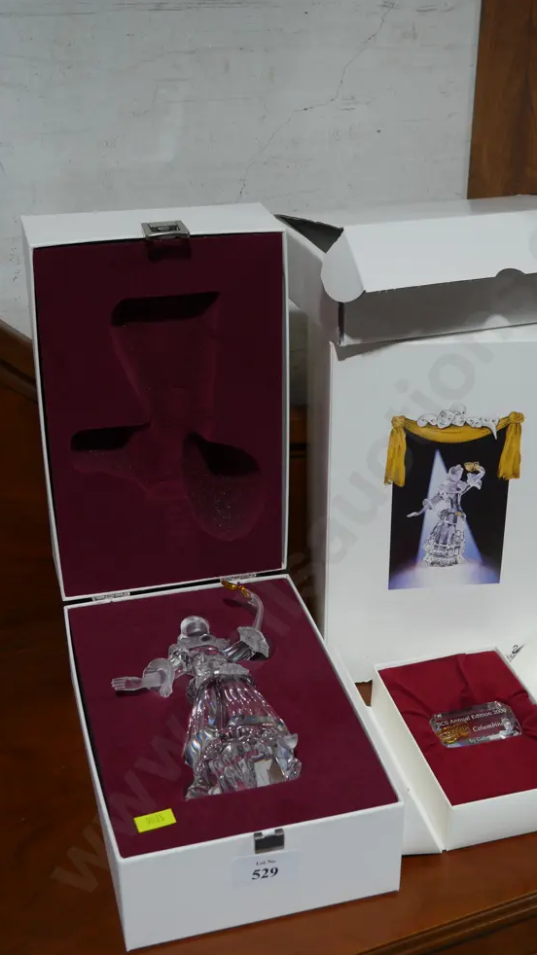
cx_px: 364
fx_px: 1266
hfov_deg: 23.8
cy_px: 492
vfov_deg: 41.3
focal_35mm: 50
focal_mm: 22
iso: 250
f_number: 4.7
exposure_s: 1/60
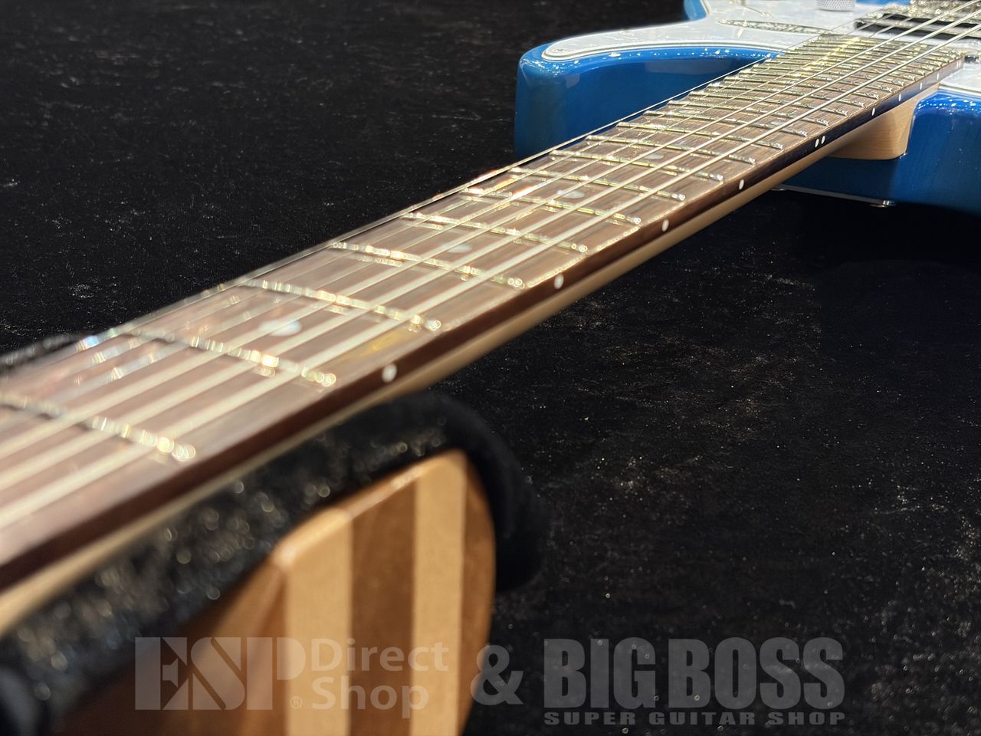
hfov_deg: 36.8
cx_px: 490
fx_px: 1474
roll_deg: +0.0
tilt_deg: -23.1
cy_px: 368
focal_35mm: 52
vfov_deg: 28.0
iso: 160
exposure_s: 1/40
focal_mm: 5.96
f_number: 1.6
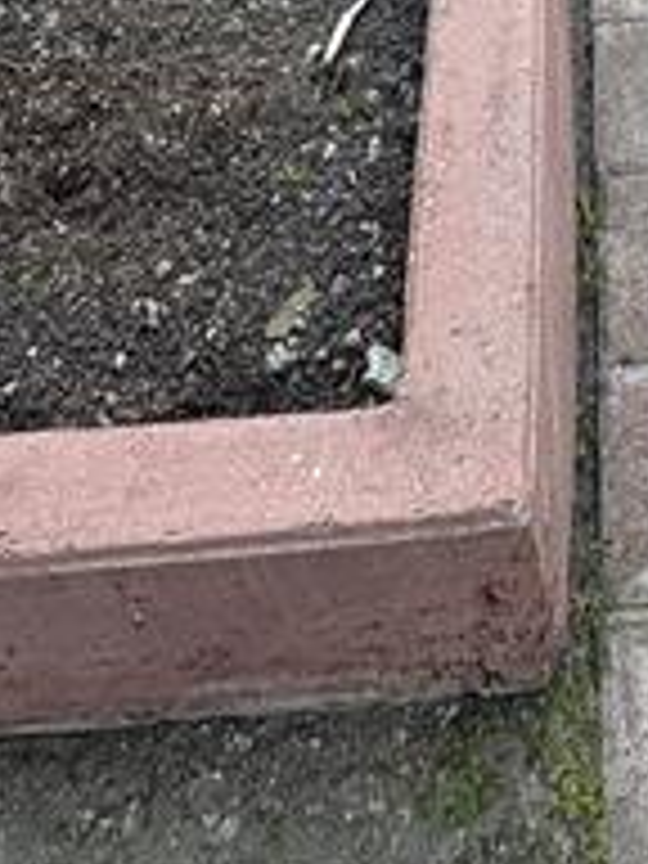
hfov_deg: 24.5
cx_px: 698
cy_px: -482
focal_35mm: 56
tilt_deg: -32.4
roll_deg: +3.3
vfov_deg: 24.9
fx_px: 1398
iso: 40
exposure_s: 1/99
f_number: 2.2
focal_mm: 2.22
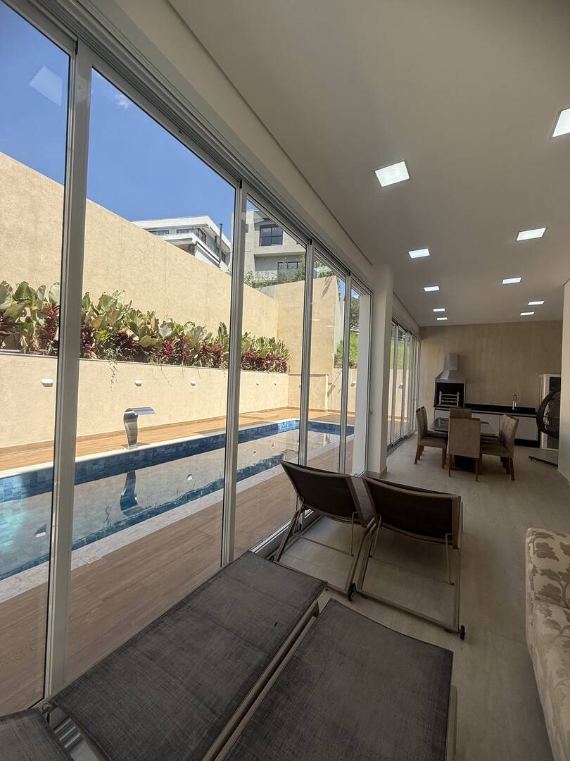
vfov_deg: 102.1
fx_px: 307
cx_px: 285
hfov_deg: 85.7
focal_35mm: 14
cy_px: 380
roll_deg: -3.5
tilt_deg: +1.4
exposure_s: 1/1534
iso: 50
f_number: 2.2
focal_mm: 2.22
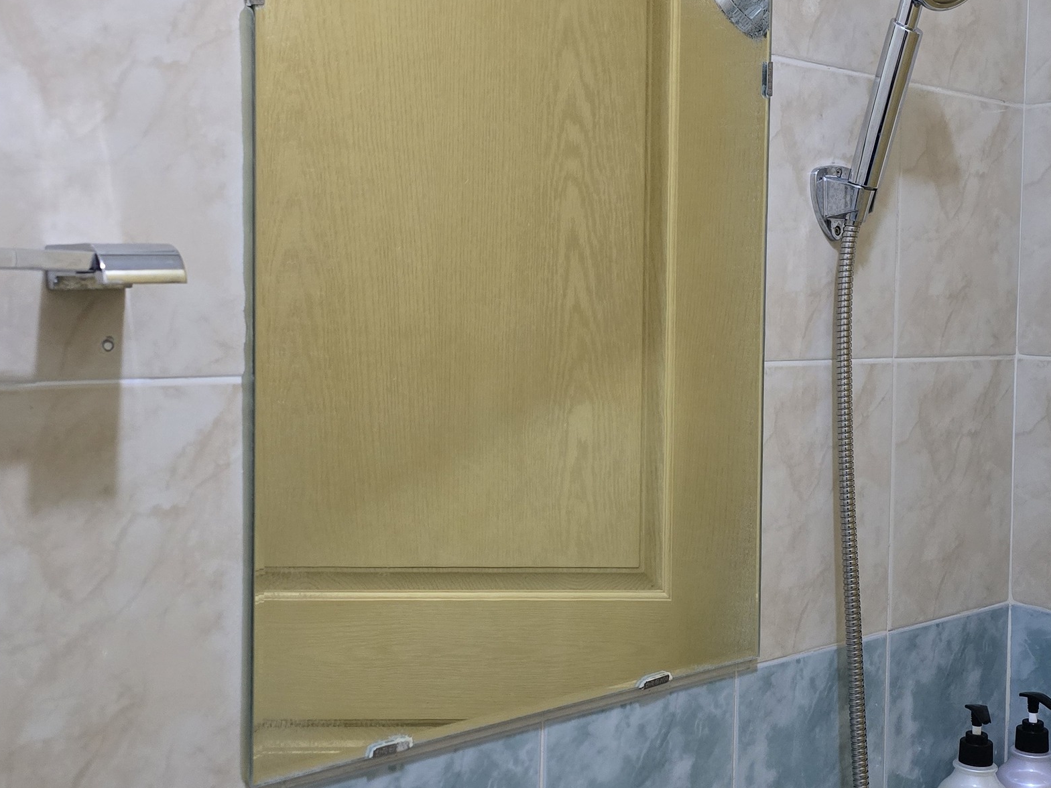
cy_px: 354
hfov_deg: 42.6
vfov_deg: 32.8
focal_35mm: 44
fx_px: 1336
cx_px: 653
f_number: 1.7
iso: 1000
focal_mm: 6.3
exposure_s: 1/120
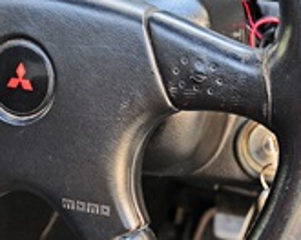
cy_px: 88
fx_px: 909
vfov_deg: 15.1
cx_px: 93
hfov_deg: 18.7
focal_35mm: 102
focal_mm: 20
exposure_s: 1/60
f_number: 3.5
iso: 400
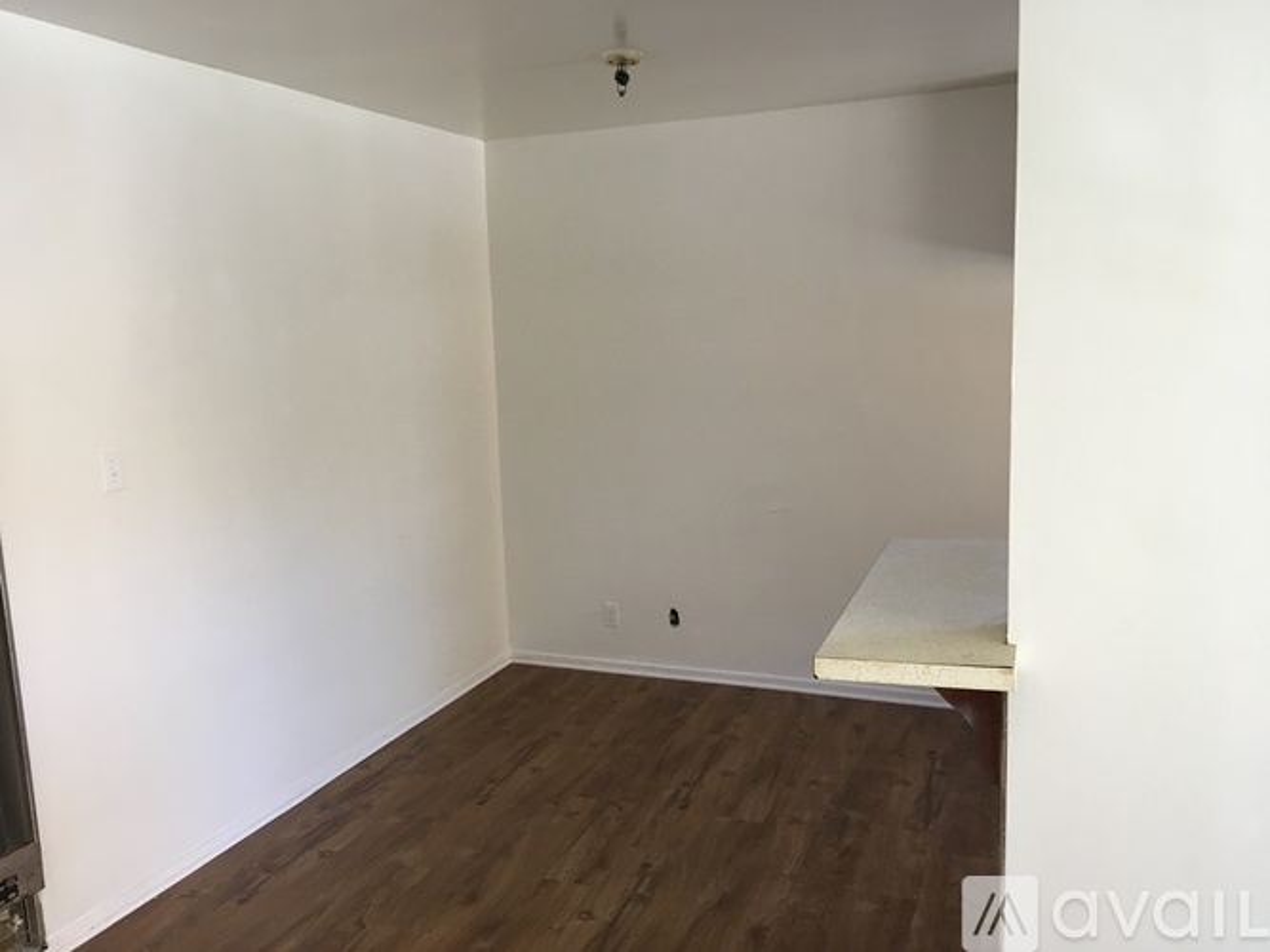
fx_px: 1064
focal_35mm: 29
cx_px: 635
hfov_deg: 61.7
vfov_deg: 48.2
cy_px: 476
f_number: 2.2
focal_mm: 4.15
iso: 40
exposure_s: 1/30
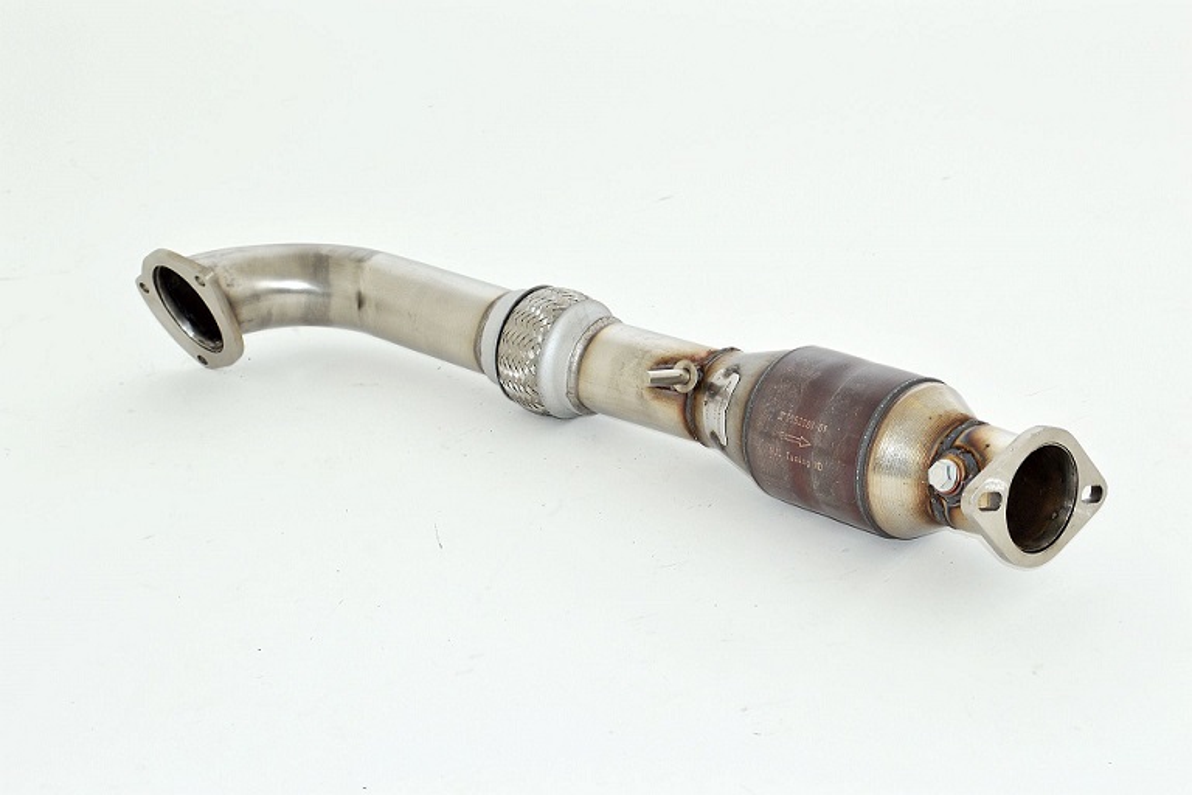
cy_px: 398
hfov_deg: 28.1
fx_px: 2384
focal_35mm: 72
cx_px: 596
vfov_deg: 18.9
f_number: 10
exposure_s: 1/200
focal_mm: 48
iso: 200
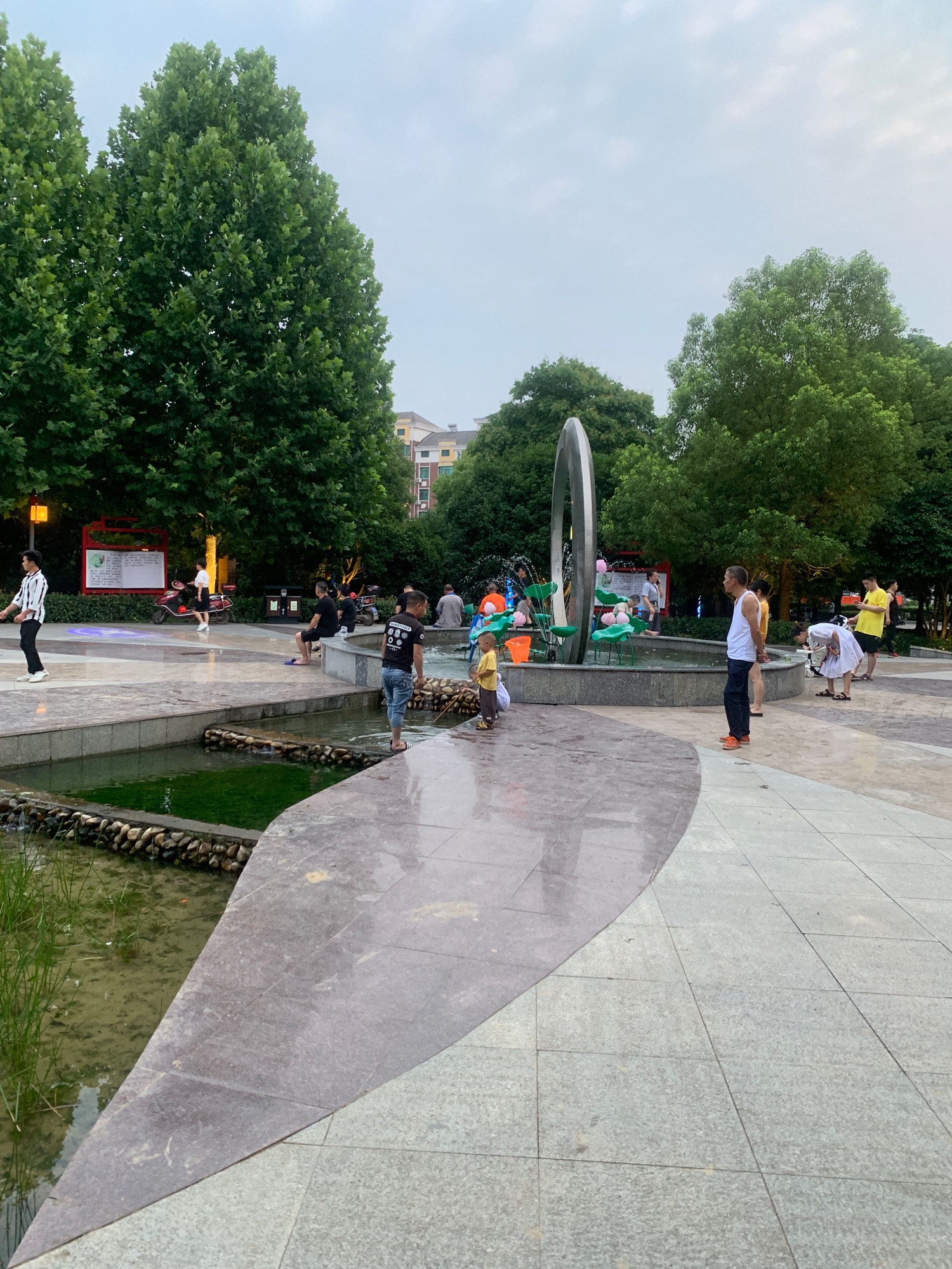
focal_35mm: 26
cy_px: 634
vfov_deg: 67.3
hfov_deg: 53.1
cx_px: 476
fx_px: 953
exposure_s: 1/96
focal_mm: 4.25
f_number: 1.8
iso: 100
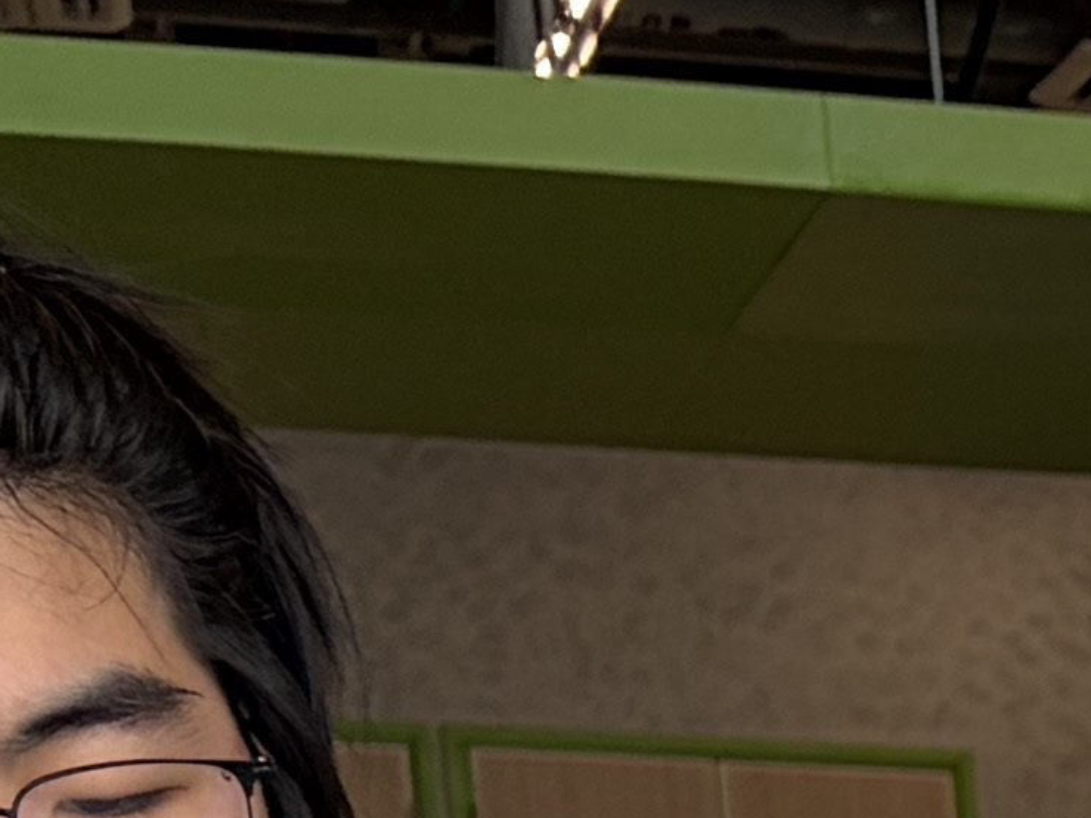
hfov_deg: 8.0
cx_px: 3613
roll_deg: -0.5
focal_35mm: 201
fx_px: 6334
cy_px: 2464
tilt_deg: -11.8
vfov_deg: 6.7
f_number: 1.6
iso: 32
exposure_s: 1/122
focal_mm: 5.96
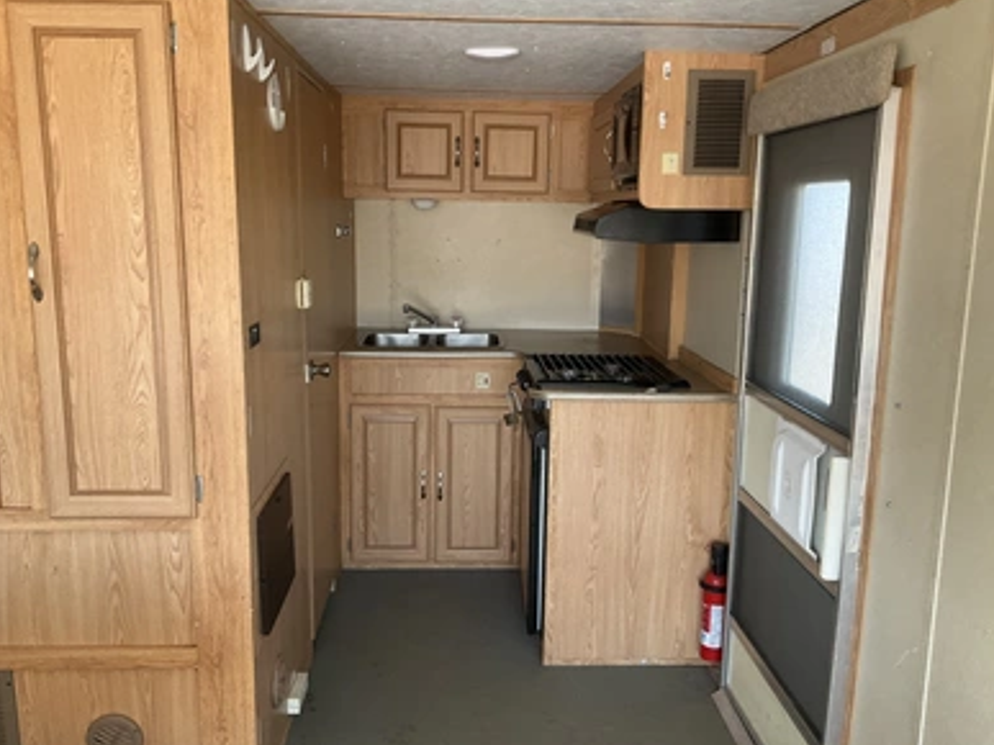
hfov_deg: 60.0
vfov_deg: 46.8
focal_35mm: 30
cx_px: 501
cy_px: 367
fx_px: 861
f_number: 1.8
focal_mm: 3
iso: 64
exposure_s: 1/105
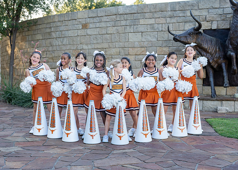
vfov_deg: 23.2
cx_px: 111
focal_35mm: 61
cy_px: 95
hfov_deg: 32.1
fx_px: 413
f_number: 2.5
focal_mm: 50
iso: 250
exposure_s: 1/400
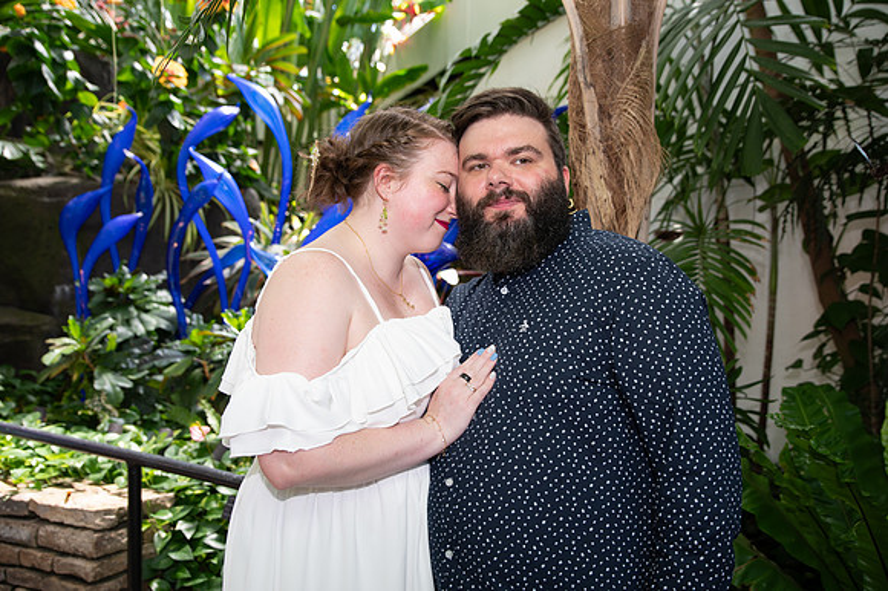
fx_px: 773
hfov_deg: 59.7
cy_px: 323
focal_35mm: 31
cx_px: 469
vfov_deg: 41.8
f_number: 2.8
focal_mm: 26
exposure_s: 1/125
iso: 200
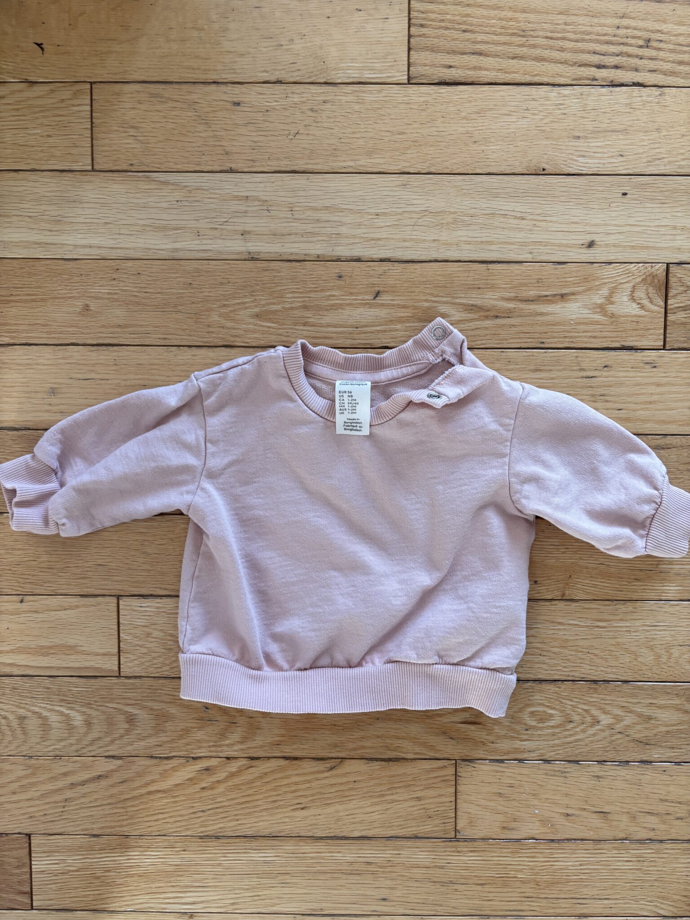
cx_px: 345
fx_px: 691
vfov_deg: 67.3
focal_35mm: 26
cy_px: 460
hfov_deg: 53.1
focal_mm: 5.96
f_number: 1.6
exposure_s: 1/121
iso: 125
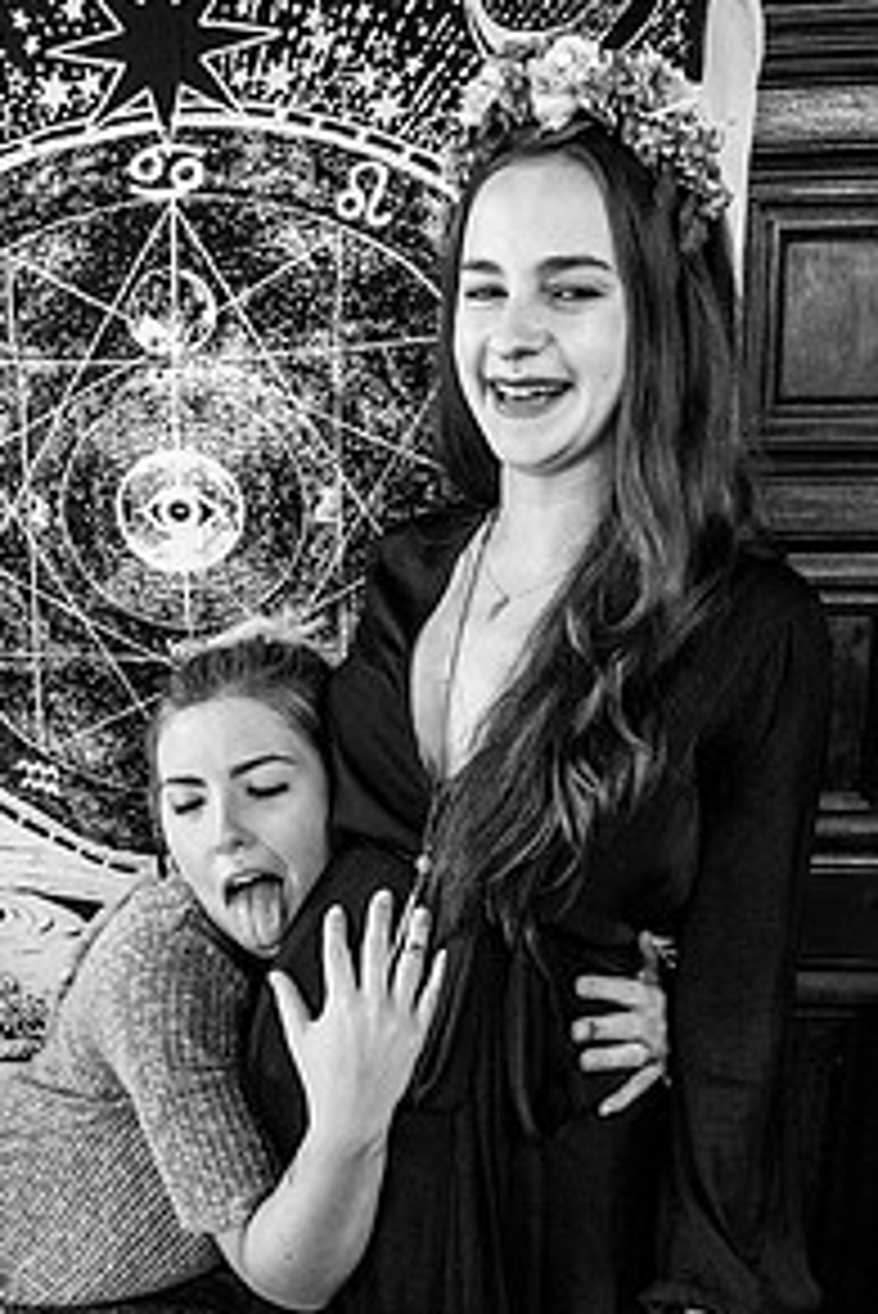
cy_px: 914
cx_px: 333
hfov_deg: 35.8
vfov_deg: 50.6
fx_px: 1352
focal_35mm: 37
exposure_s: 1/200
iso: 3200
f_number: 4
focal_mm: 24
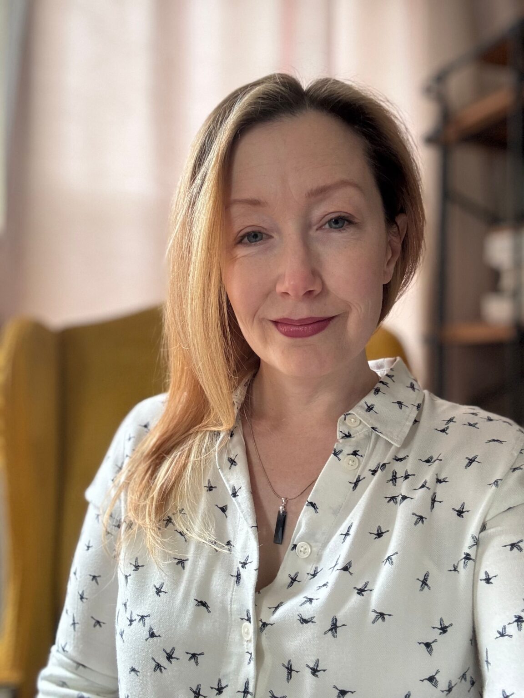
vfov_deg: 60.0
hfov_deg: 46.8
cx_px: 262
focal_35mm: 30
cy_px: 349
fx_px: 606
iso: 250
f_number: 1.9
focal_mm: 2.69
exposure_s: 1/60
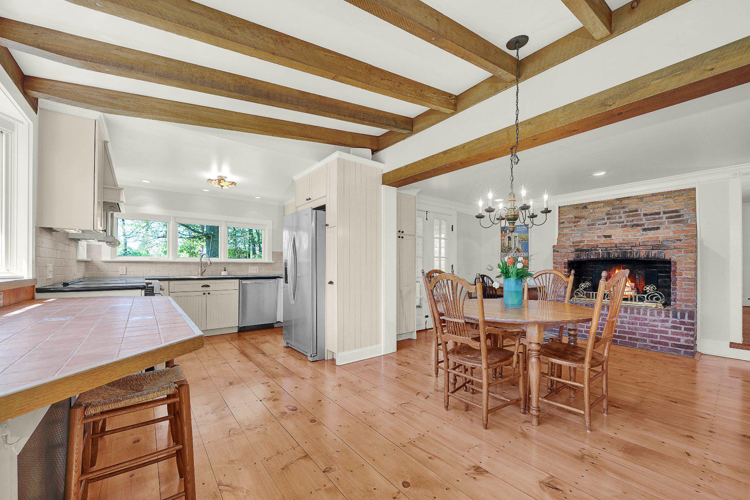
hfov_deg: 104.1
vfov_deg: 81.2
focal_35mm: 14
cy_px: 258
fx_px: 292
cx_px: 400
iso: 200
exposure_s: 1/60
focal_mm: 12
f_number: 8
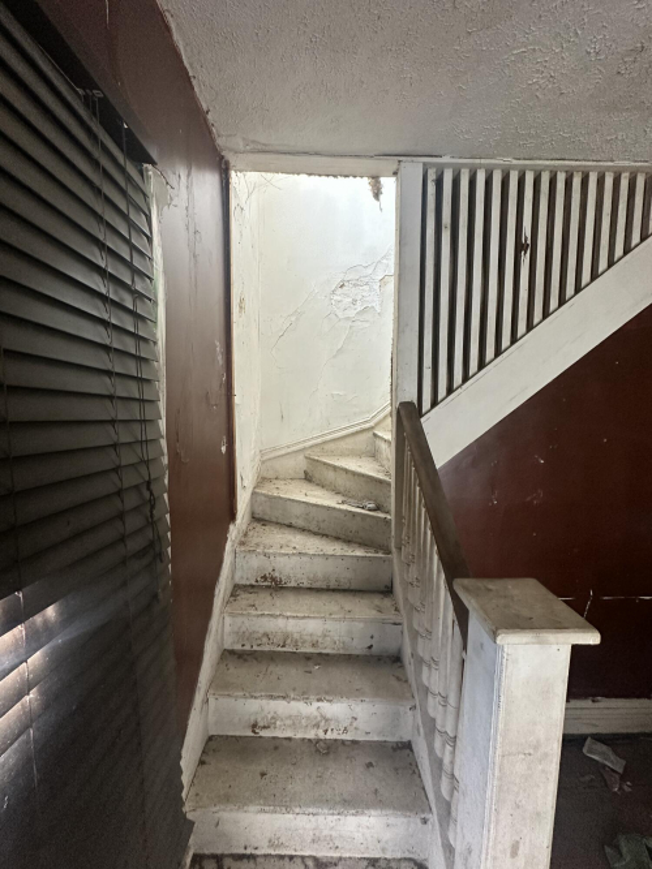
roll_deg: +0.5
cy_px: 434
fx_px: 352
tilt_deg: -4.0
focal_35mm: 14
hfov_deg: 85.7
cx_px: 326
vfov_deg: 102.1
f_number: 2.2
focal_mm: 2.22
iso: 320
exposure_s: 1/99
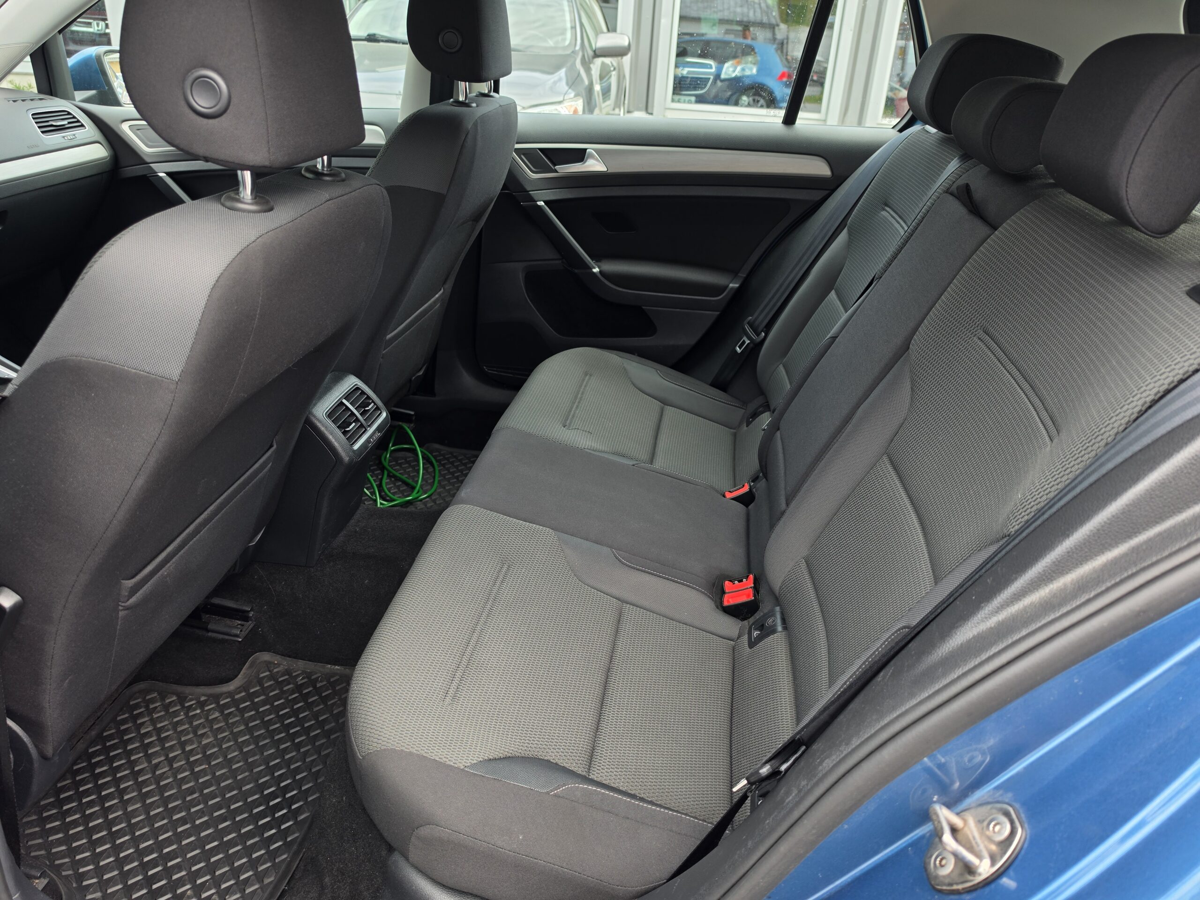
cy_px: 450
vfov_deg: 58.9
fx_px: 797
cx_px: 600
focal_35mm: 23
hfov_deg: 73.9
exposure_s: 1/180
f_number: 1.4
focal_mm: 6.5
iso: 25
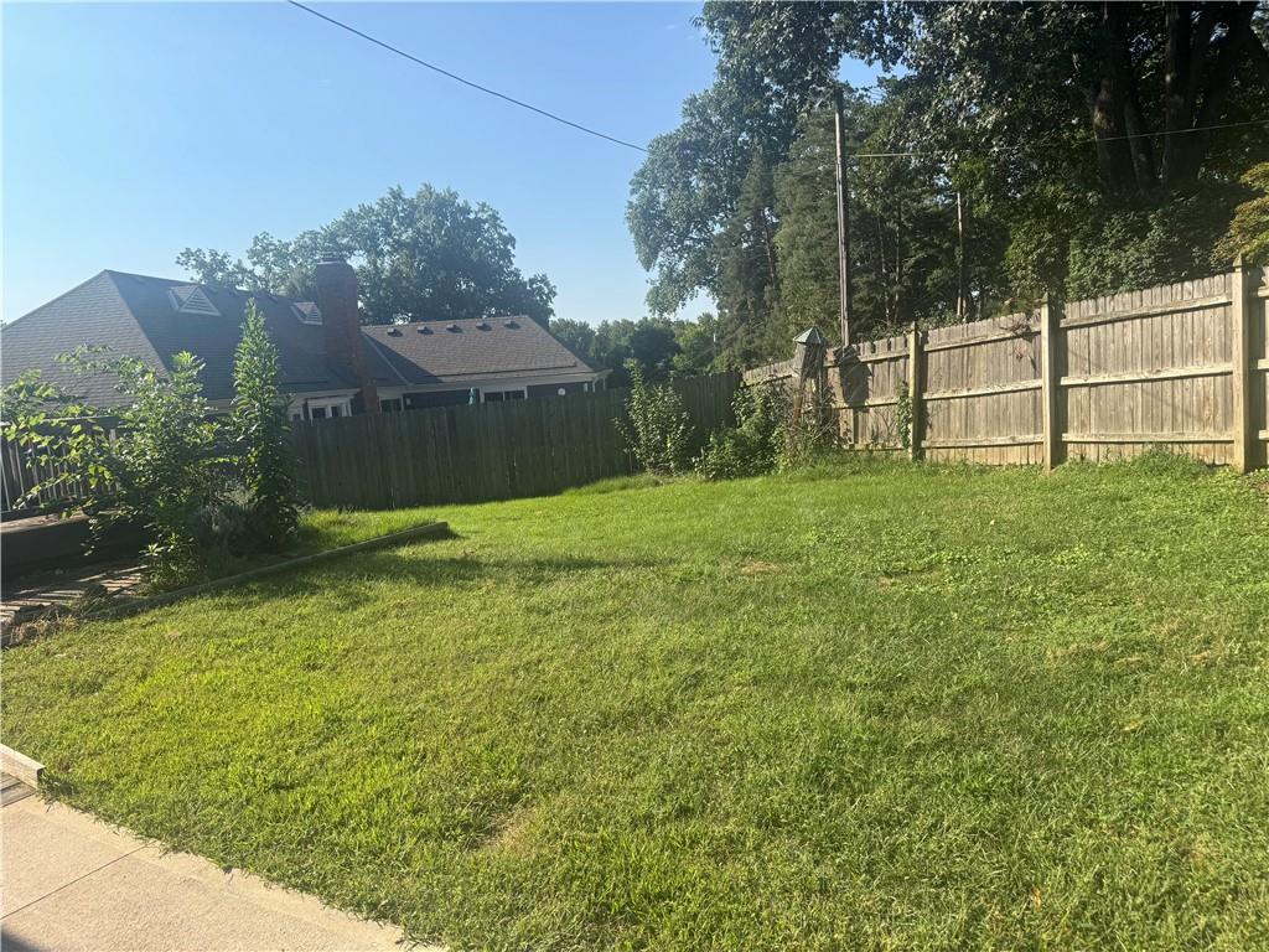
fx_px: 880
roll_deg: +2.9
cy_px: 476
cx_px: 634
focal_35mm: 24
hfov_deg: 71.6
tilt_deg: -5.7
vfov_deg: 56.8
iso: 80
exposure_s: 1/2252
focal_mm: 6.76
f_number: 1.78
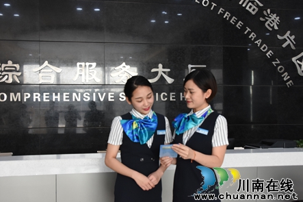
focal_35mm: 44
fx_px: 370
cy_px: 100
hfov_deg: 44.5
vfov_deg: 30.5
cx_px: 147
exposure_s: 1/160
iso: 800
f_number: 6.3
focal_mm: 26
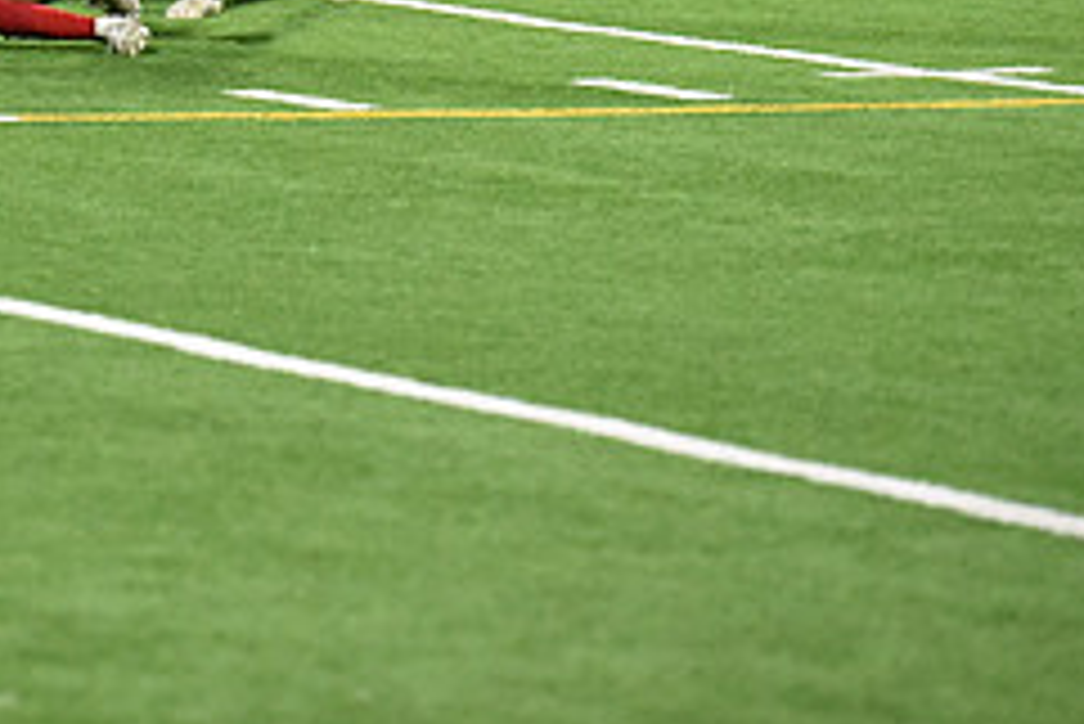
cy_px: -110
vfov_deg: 4.4
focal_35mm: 313
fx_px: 9430
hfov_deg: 6.5
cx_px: -175
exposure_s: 1/1000
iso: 9000
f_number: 2.8
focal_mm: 130
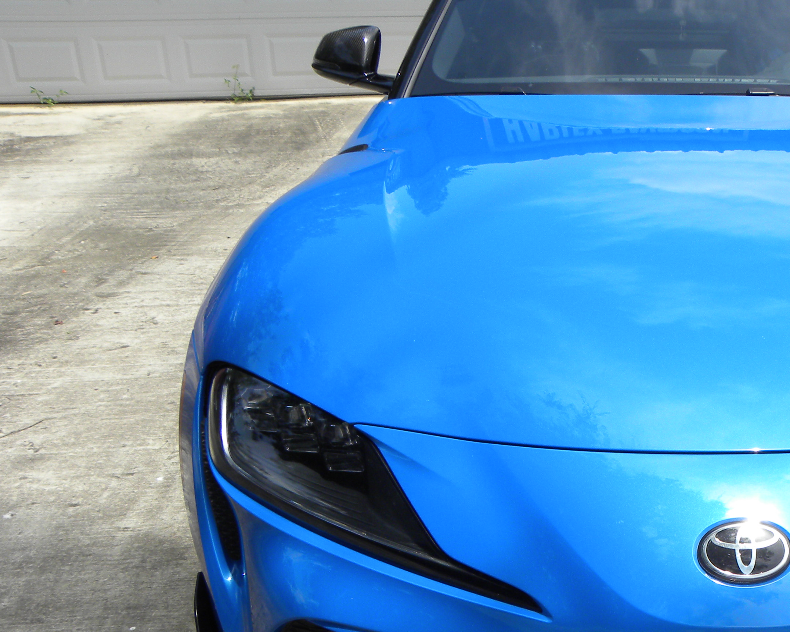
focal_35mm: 49
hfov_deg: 35.7
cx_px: 716
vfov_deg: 30.6
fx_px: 1146
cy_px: 425
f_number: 5
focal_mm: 4.8
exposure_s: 1/243
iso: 64
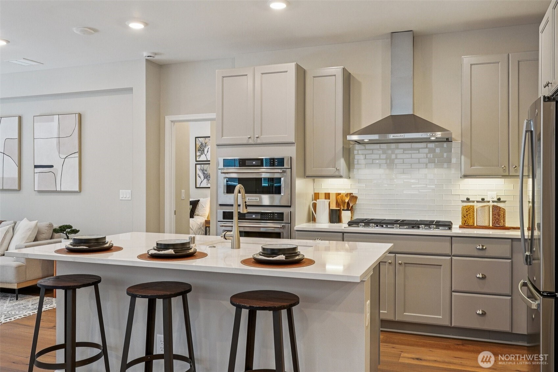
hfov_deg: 61.9
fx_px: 465
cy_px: 186
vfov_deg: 43.6
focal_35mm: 30
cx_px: 279
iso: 400
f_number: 8
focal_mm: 20
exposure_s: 1/15
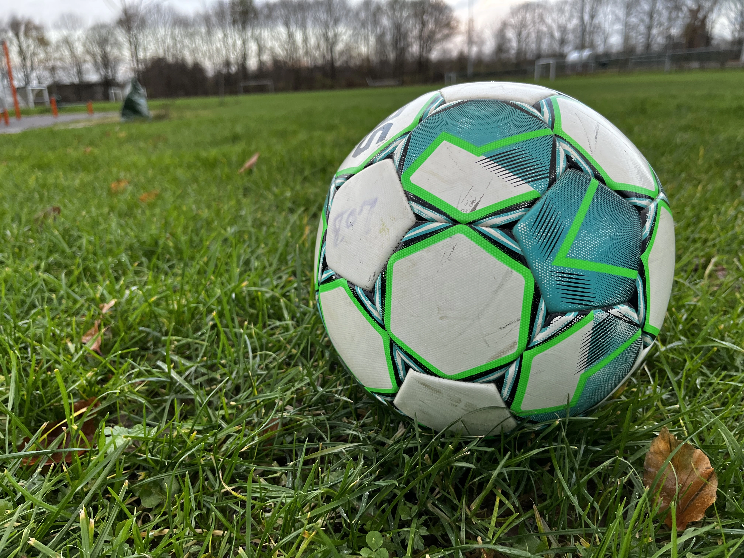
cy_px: 279
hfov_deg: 67.3
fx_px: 559
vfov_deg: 53.1
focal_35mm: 26
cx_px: 372
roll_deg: +2.1
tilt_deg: -17.2
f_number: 1.6
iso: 80
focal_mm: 5.1
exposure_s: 1/121
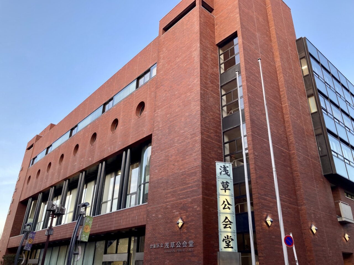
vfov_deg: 49.7
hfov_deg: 63.4
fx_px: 286
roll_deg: -2.8
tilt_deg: +28.5
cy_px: 132
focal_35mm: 28
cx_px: 177
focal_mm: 3.99
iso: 50
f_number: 1.8
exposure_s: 1/120
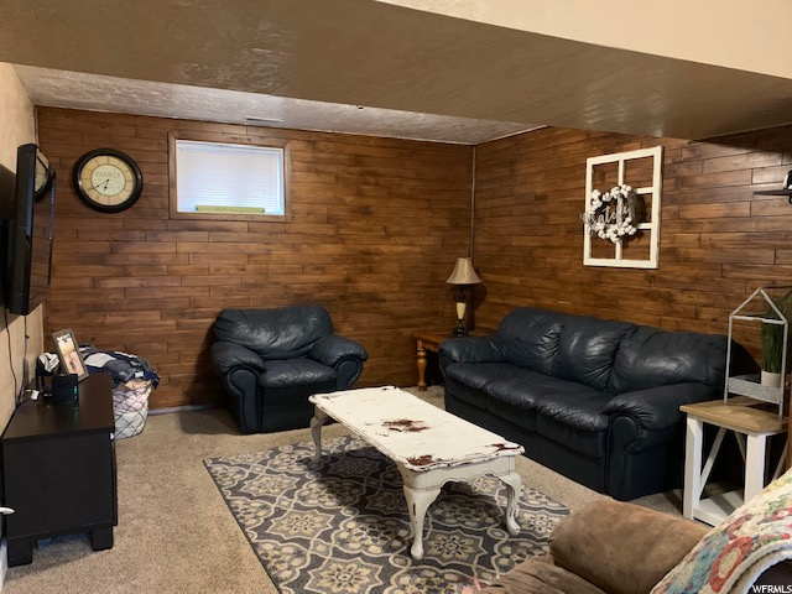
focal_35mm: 26
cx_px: 396
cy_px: 297
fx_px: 595
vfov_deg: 53.1
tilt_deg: -5.8
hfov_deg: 67.3
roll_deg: -0.6
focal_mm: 4.25
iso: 800
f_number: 1.8
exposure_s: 1/30
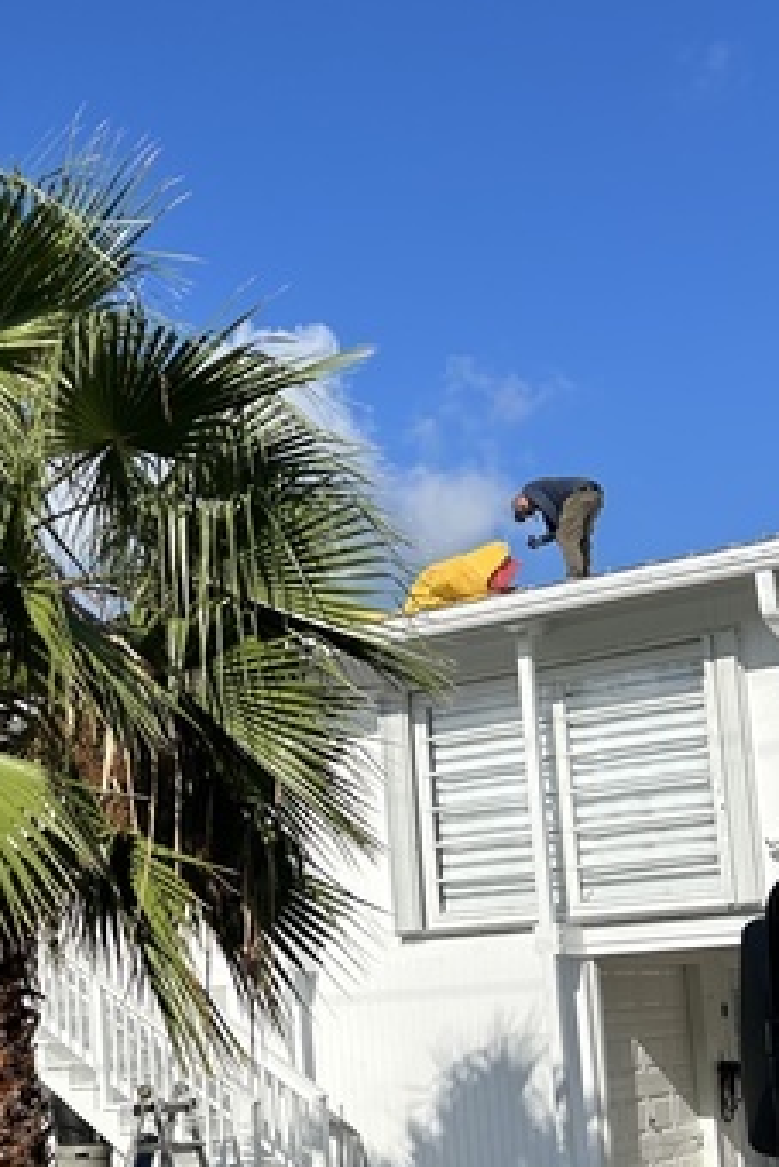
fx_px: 1718
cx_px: 89
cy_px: 860
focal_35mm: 53
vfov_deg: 36.7
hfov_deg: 24.8
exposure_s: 1/3968
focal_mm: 5.7
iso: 50
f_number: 1.5
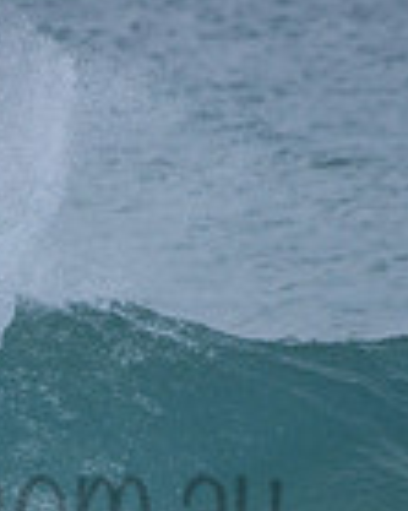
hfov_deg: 0.8
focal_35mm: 1960
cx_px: -107
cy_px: 461
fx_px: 29617
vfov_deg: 1.0
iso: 320
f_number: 5.6
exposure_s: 1/2000
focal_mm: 500
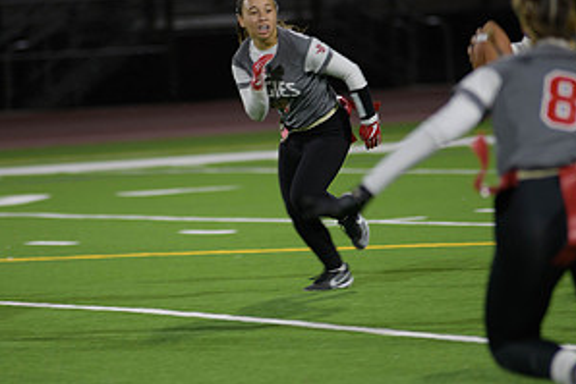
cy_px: 186
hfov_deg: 5.3
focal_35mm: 389
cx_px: 249
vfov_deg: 3.5
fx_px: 6227
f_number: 2.8
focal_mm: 200
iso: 720
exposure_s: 1/200
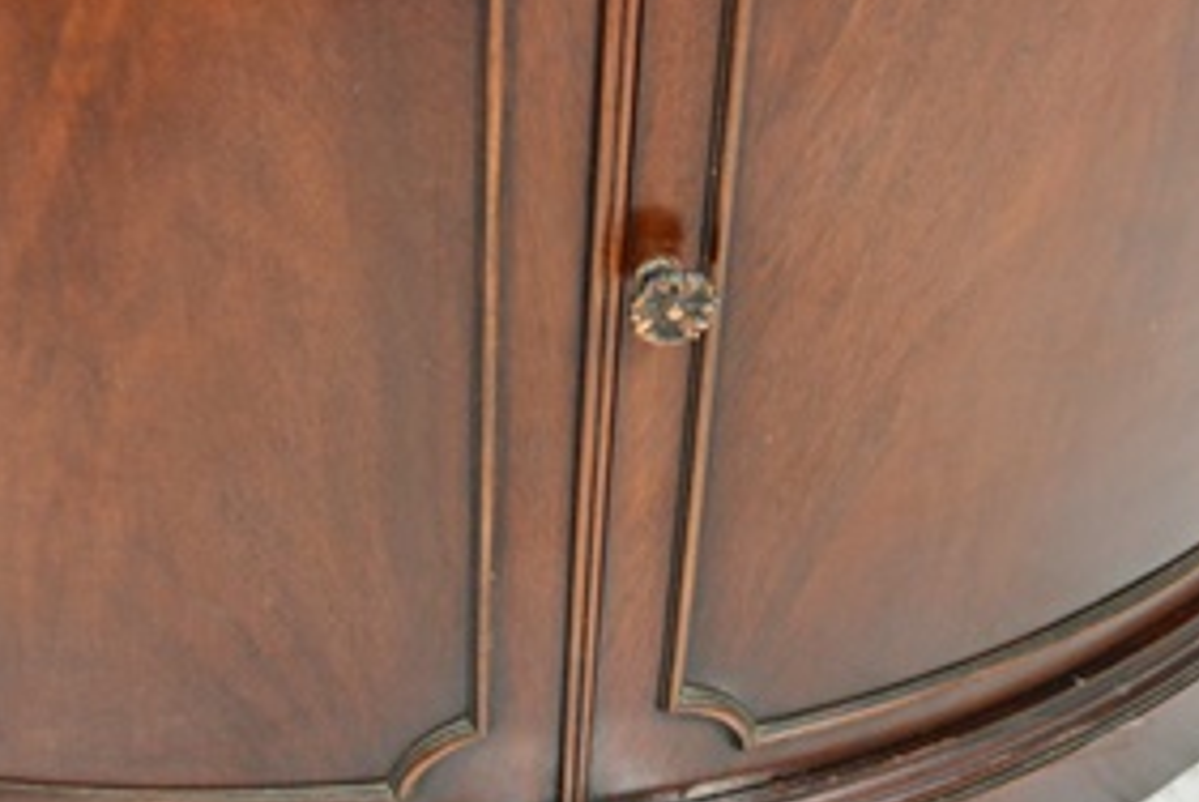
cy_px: 350
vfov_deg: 21.3
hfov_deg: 31.4
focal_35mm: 64
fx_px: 2134
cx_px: 550
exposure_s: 1/50
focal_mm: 20
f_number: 3.8
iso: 800
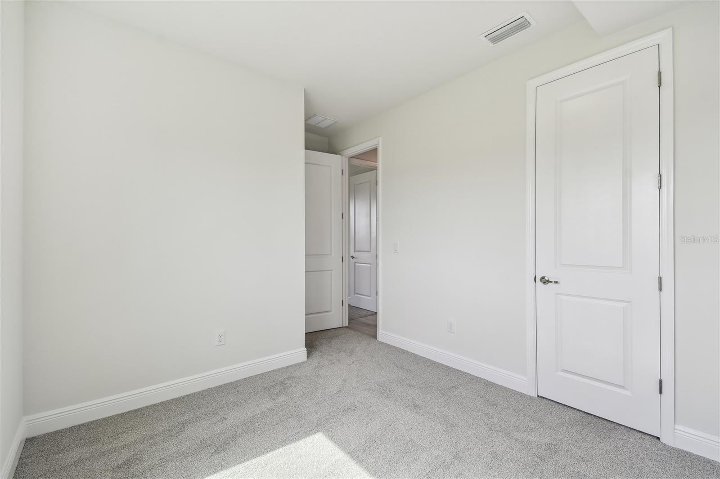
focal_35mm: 15
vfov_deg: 77.3
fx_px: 300
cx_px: 360
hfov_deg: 100.4
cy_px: 240
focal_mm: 10
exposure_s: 1/25
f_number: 7.1
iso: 100
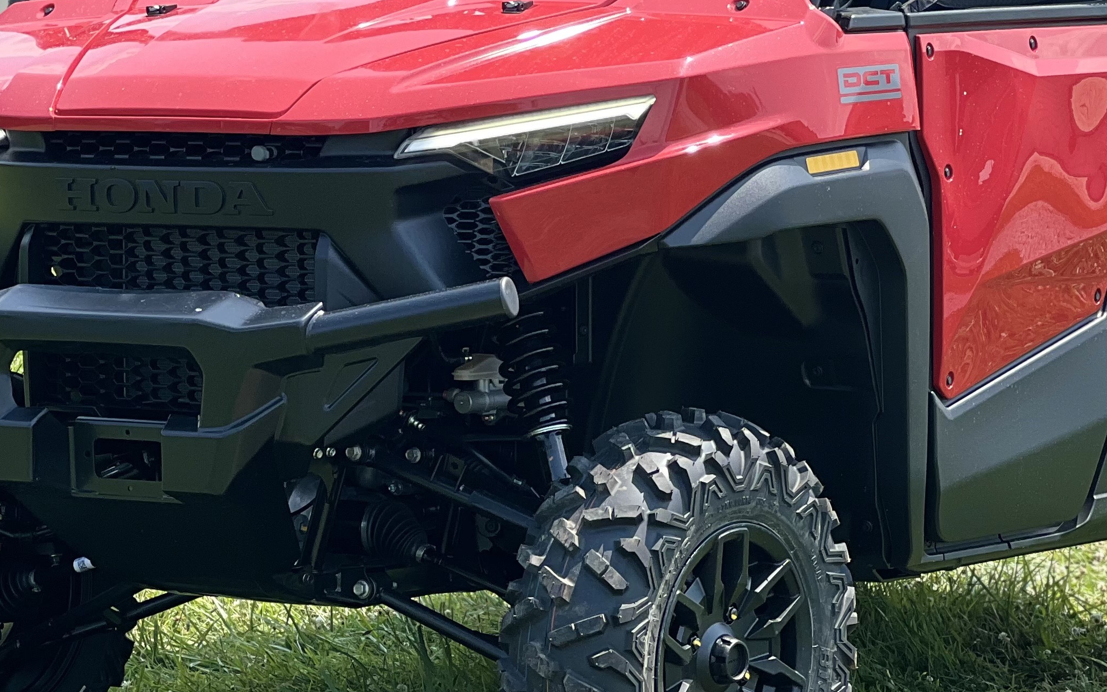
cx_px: 652
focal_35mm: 160
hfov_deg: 13.1
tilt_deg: -2.7
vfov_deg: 8.2
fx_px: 4827
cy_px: 146
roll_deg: -0.5
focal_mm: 9
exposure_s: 1/285
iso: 25
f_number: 2.8
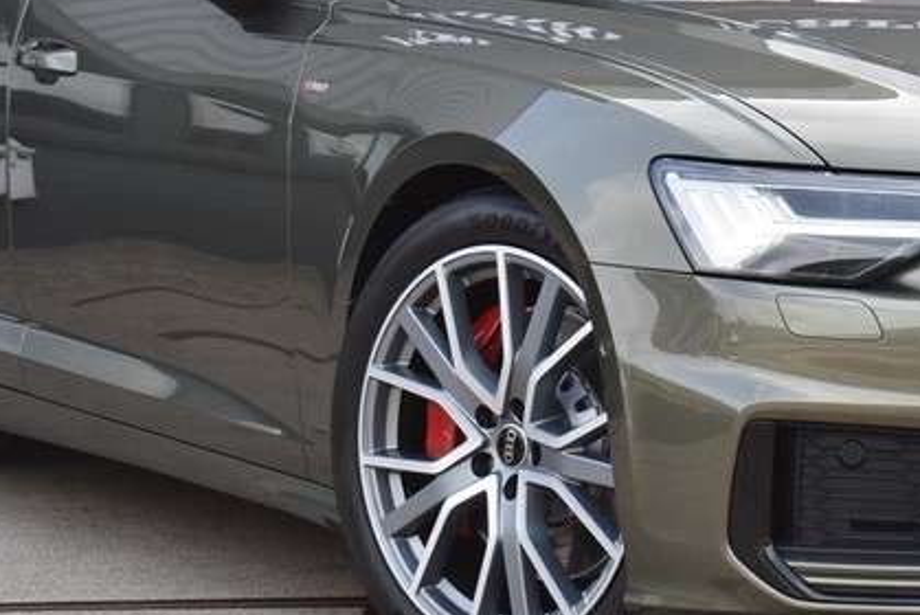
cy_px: 13
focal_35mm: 176
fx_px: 4501
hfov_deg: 11.6
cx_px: 755
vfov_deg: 7.8
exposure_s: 1/250
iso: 360
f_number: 8
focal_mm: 48
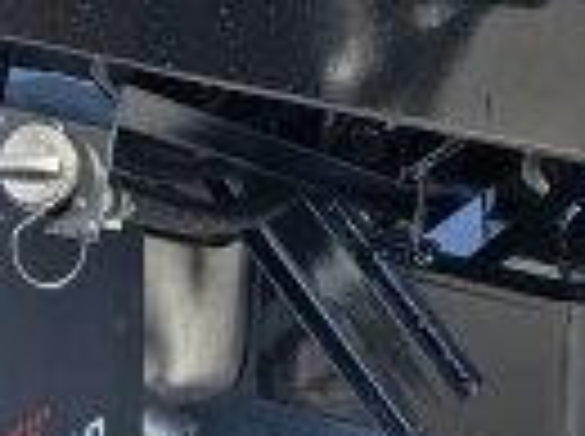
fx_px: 2395
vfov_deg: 9.5
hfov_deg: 13.1
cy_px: -521
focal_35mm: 142
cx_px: -324
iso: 16
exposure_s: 1/249
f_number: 1.7
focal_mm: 6.3
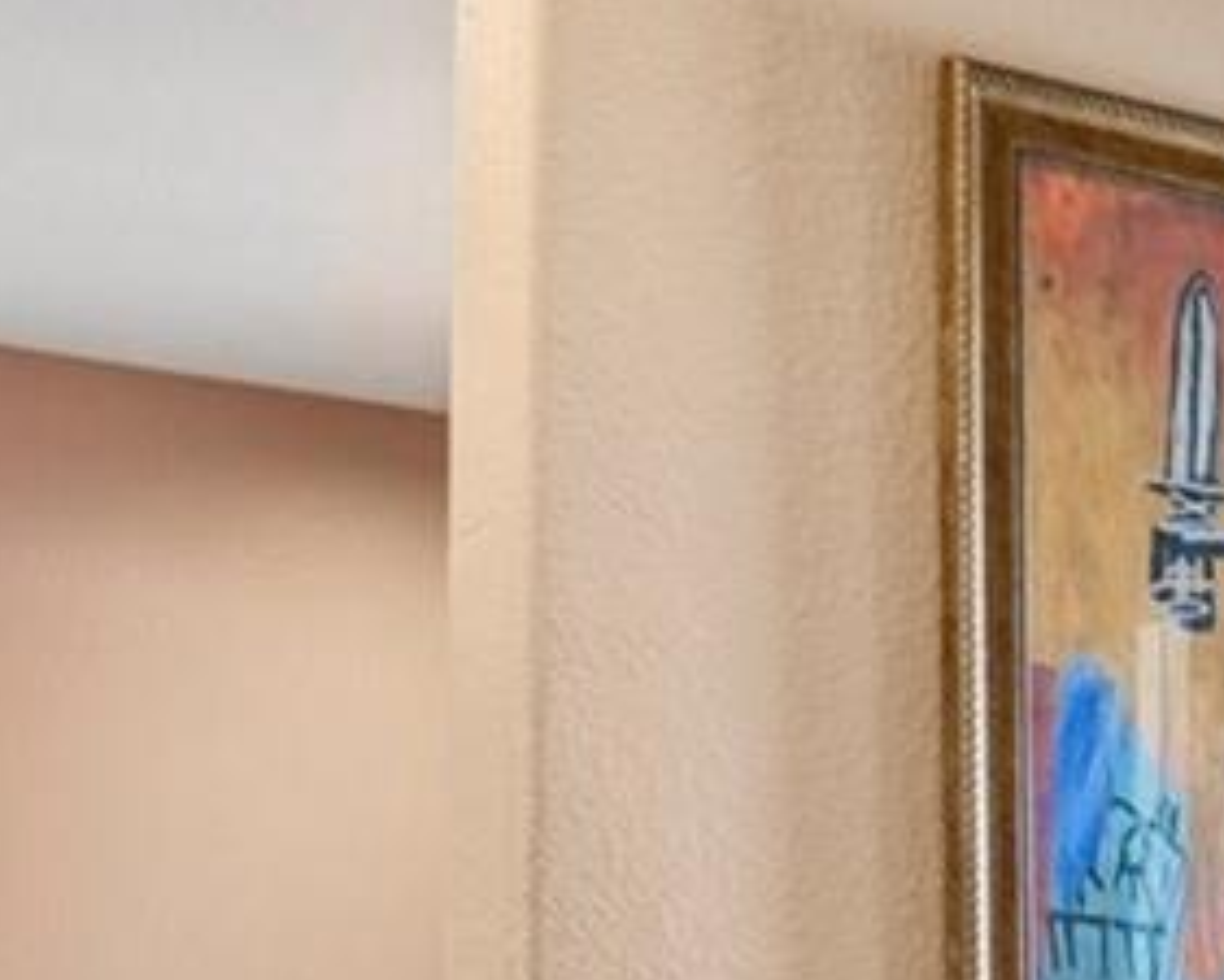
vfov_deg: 18.2
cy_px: 1163
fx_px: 2899
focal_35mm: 80
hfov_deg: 21.6
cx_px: 1568
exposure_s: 1/5
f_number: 8
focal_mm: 10
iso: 400
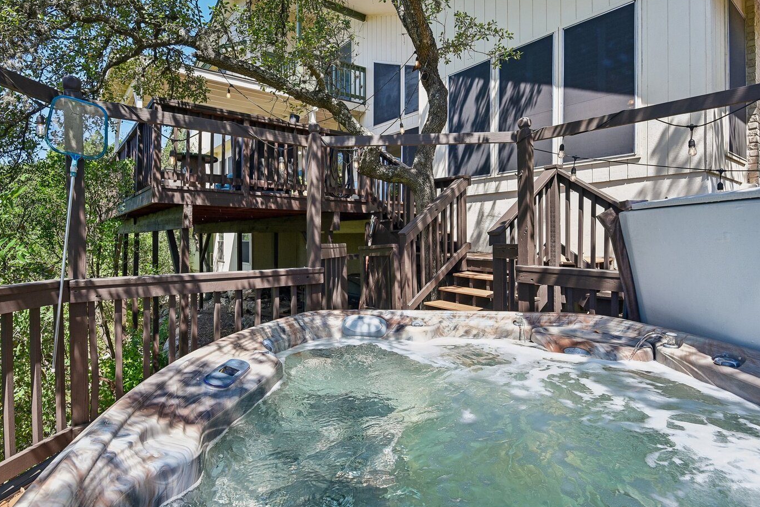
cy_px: 240
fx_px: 401
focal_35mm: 19
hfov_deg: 86.9
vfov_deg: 64.5
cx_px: 366
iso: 400
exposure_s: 1/200
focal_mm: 16
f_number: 8
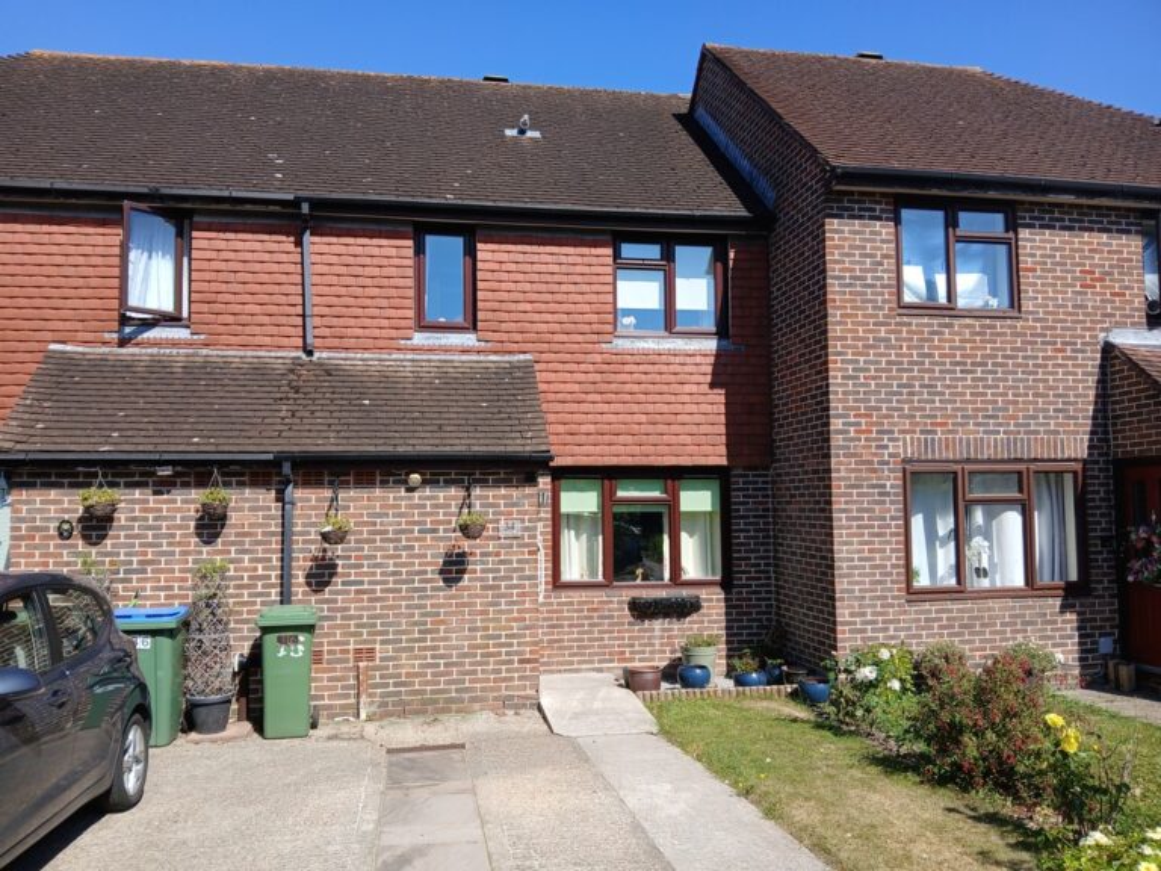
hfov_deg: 67.3
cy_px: 436
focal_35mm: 26
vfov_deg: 53.1
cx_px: 580
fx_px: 872
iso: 20
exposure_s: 1/455
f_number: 1.8
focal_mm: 3.98
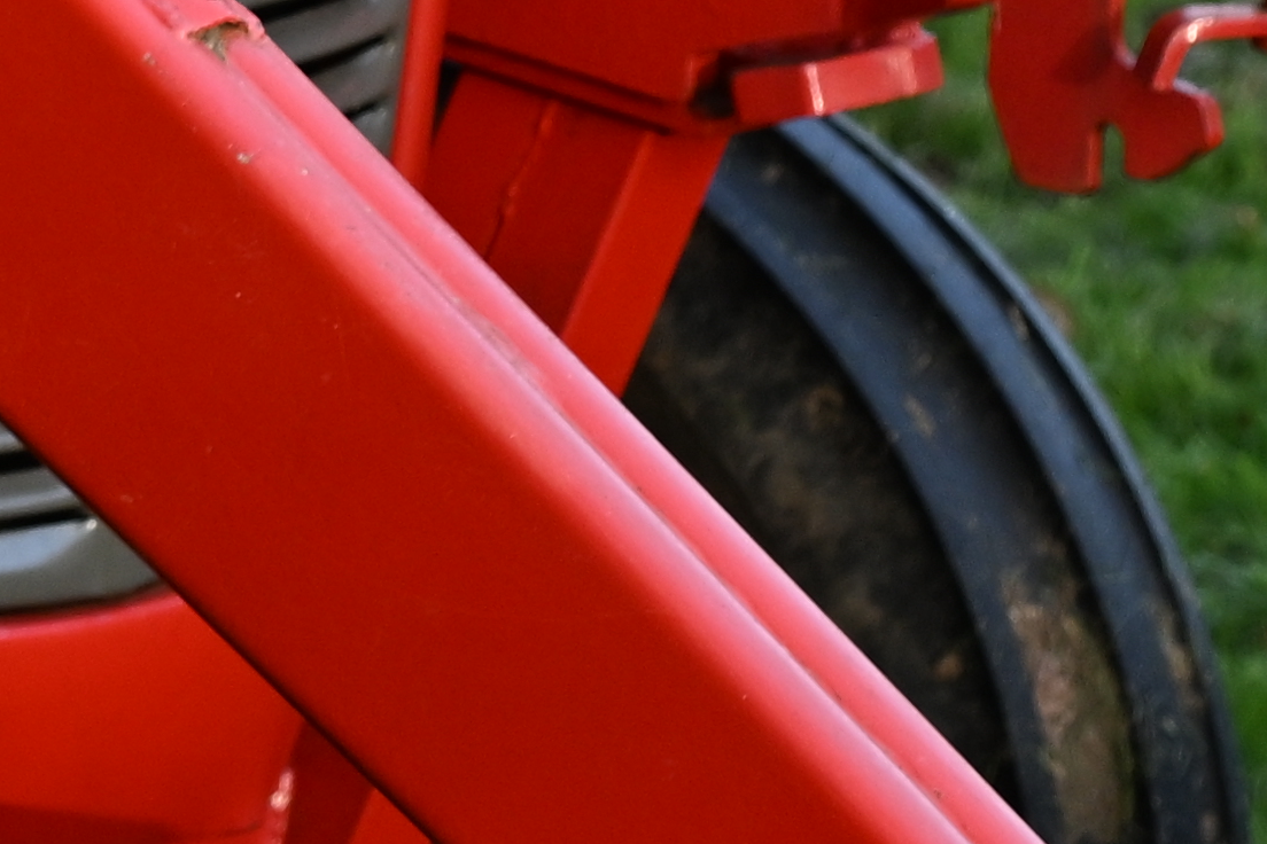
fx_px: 10522
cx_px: -1677
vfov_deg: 4.5
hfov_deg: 6.6
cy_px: -1123
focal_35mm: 299
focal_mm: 40
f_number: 4
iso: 280
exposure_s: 1/200
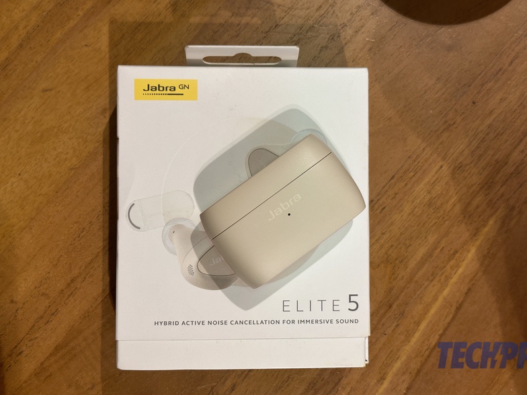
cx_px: 267
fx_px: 746
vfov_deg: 29.7
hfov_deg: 38.9
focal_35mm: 49
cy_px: 201
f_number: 1.78
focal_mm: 6.86
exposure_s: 1/50
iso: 64
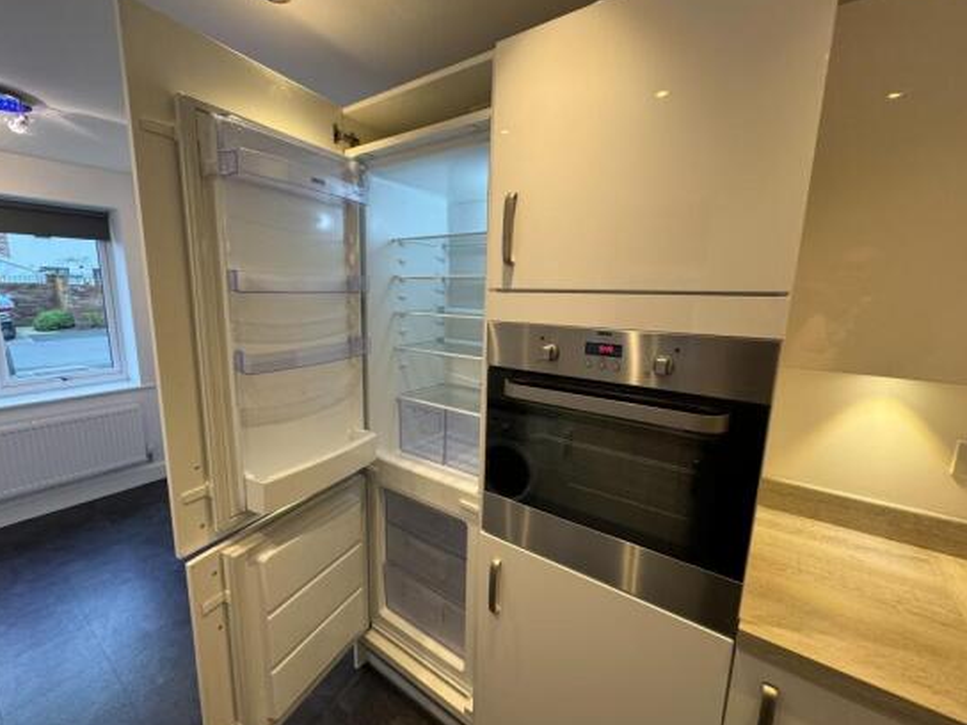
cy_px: 365
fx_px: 419
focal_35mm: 15
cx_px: 451
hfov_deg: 98.0
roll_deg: -1.7
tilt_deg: -10.5
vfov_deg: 81.7
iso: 200
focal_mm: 2.22
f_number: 2.2
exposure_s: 1/100
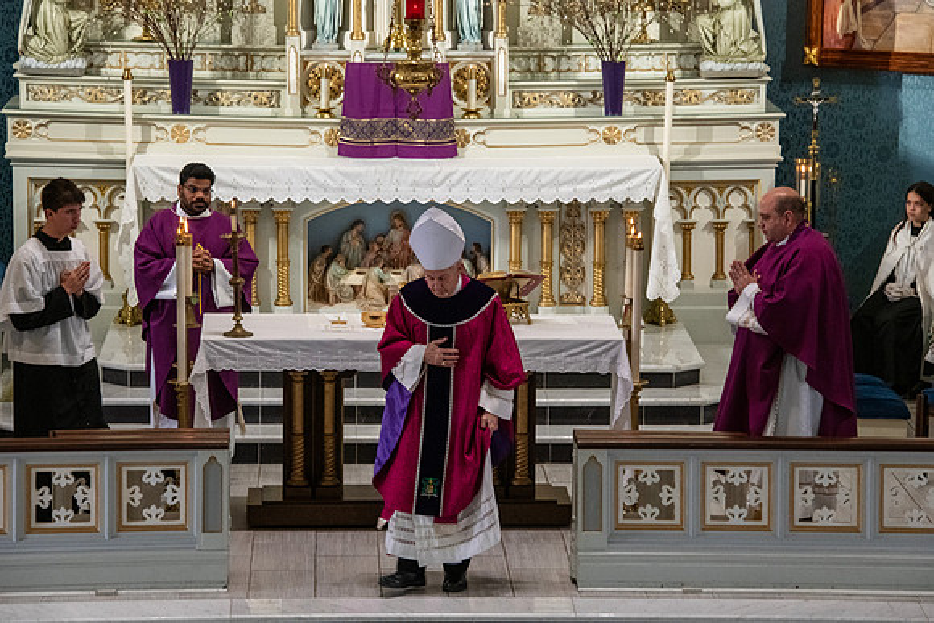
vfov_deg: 8.7
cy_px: 312
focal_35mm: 157
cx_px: 467
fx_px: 4080
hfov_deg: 13.1
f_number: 9
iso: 4000
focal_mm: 150
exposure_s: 1/80
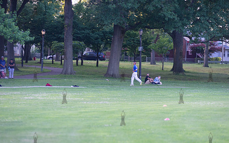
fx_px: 1129
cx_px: 123
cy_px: 74
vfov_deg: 7.2
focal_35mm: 181
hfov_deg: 11.6
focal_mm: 155
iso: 1600
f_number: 2.8
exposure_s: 1/800
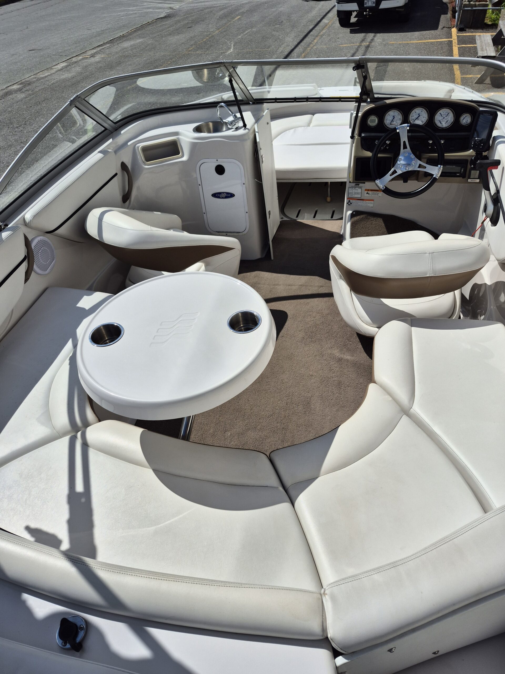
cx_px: 252
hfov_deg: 58.9
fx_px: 447
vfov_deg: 73.9
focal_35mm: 23
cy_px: 337
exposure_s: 1/5872
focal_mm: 5.4
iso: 25
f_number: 1.8
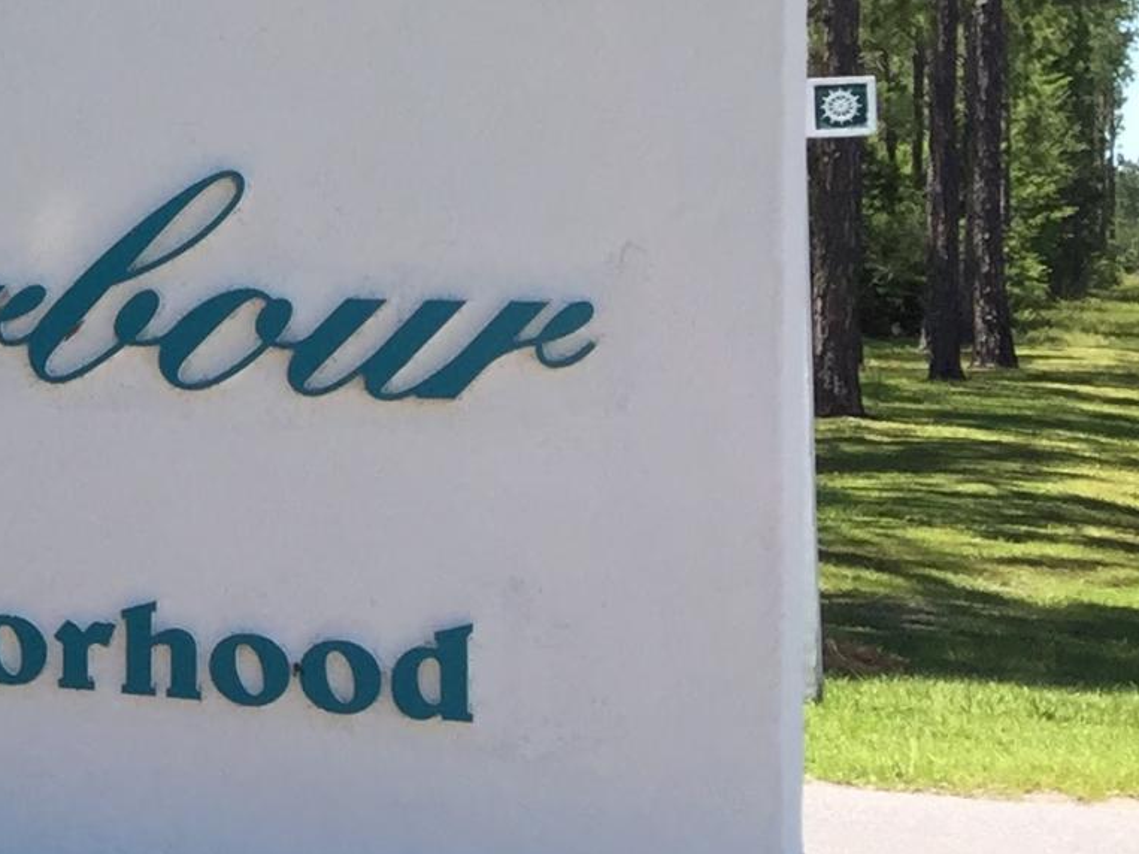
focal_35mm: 114
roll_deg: -3.0
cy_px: 149
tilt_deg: +2.3
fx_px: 3750
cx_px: -1088
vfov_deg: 12.9
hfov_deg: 14.5
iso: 32
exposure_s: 1/706
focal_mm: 4.15
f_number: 2.2
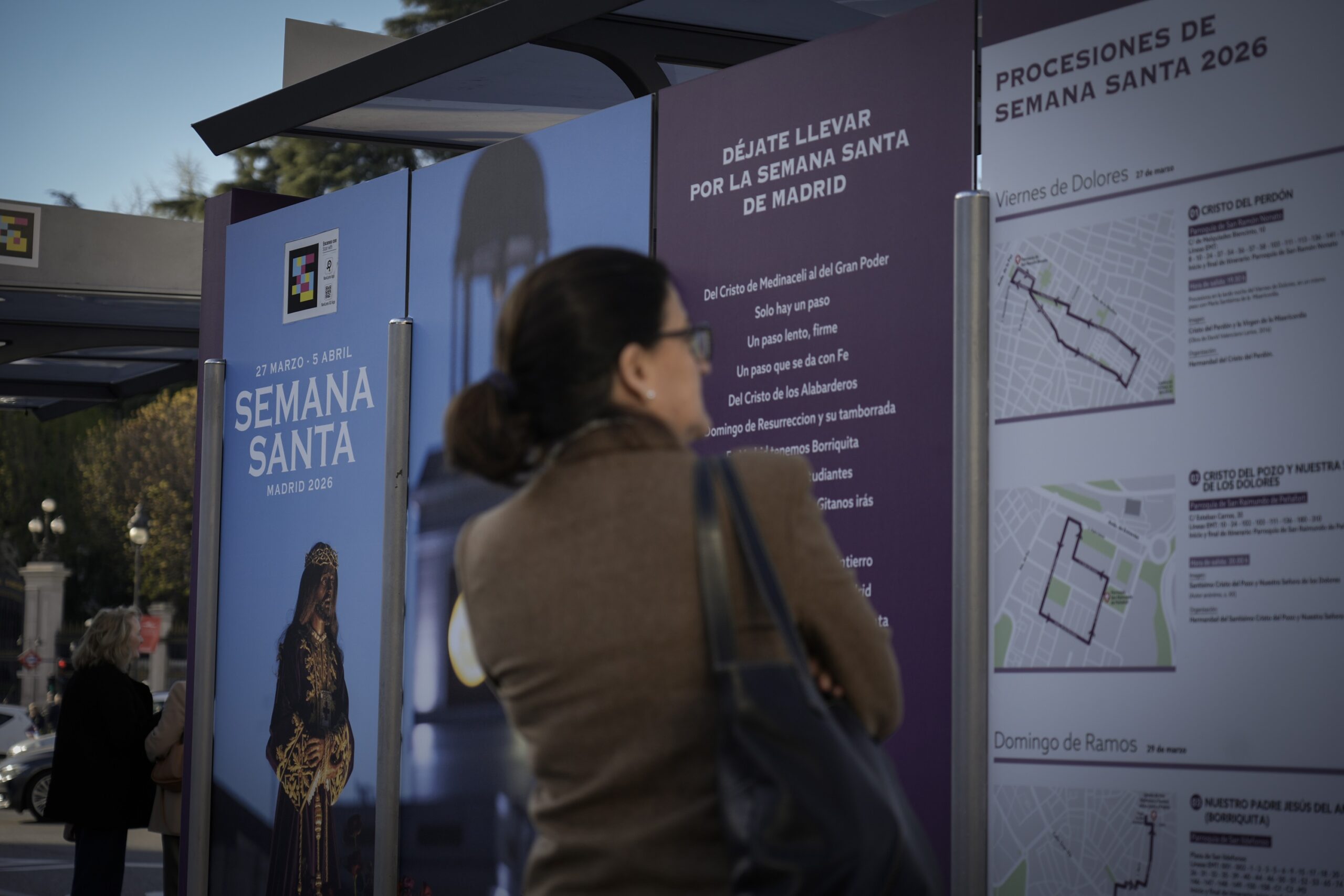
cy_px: 448
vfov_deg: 19.5
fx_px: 2613
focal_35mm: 70
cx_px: 672
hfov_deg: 28.8
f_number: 4
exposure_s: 1/500
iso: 125
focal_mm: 70
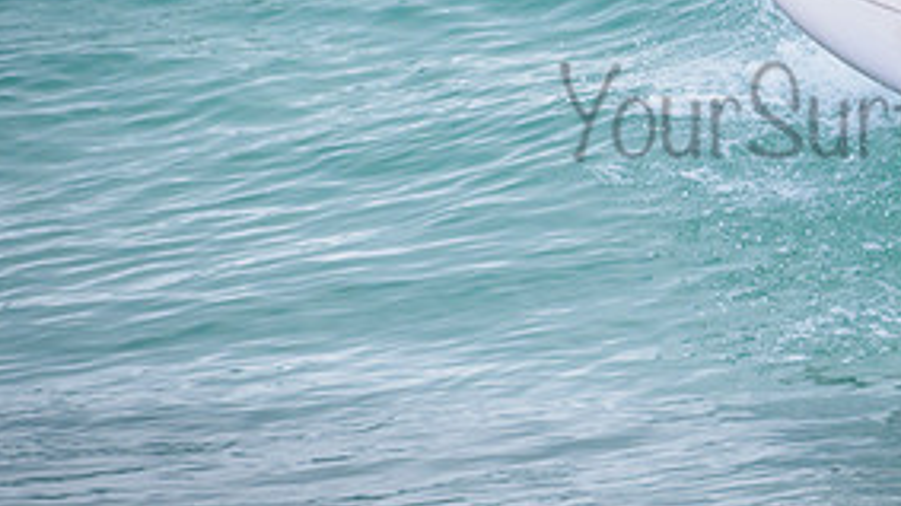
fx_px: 31432
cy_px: 146
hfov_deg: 1.6
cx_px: 835
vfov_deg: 0.9
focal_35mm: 1316
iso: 800
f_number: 5.6
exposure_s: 1/2000
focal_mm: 500
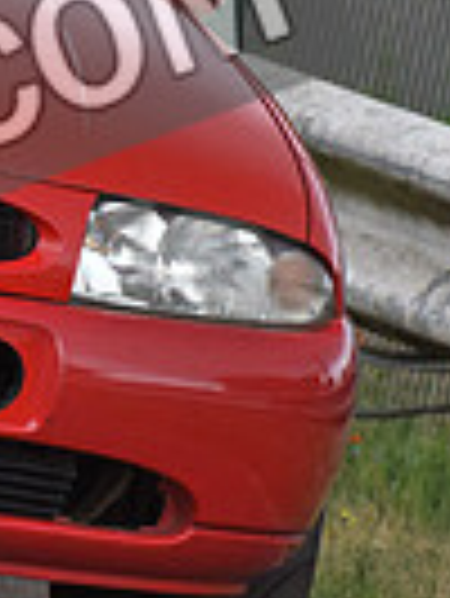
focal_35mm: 1219
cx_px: -554
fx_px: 21095
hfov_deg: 1.2
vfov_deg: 1.6
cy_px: 146
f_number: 5.6
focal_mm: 290
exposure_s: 1/1000
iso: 1250
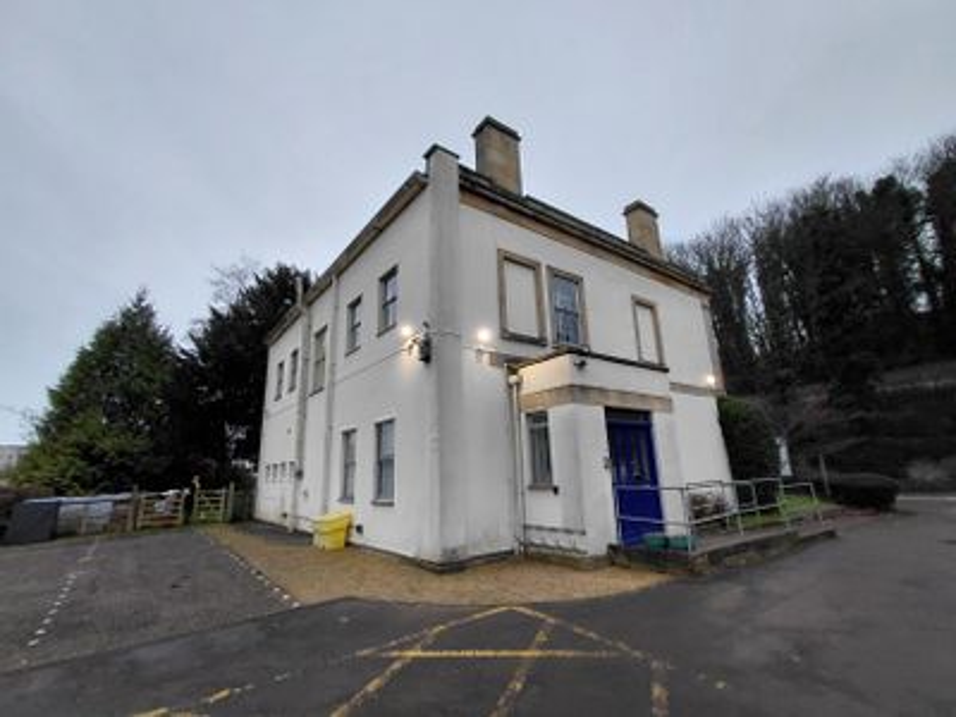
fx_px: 442
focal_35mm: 16
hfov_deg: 94.5
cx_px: 478
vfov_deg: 78.1
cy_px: 358
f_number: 2.2
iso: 50
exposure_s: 1/60
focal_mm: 1.64
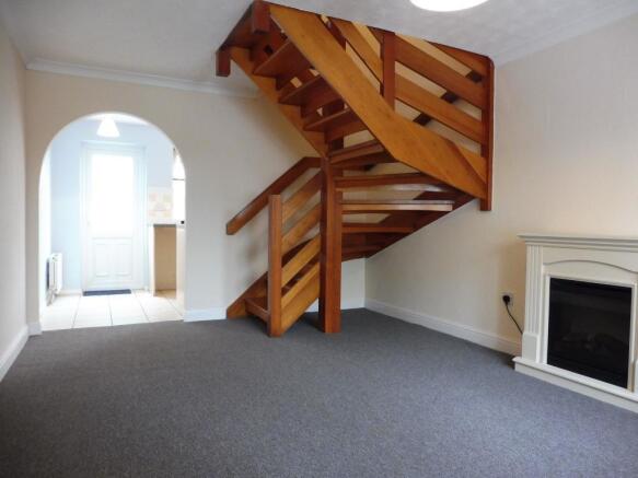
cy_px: 239
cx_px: 319
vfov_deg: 56.8
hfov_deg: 71.6
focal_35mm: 24
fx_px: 442
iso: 400
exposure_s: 1/25
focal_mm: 4.3
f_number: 3.3
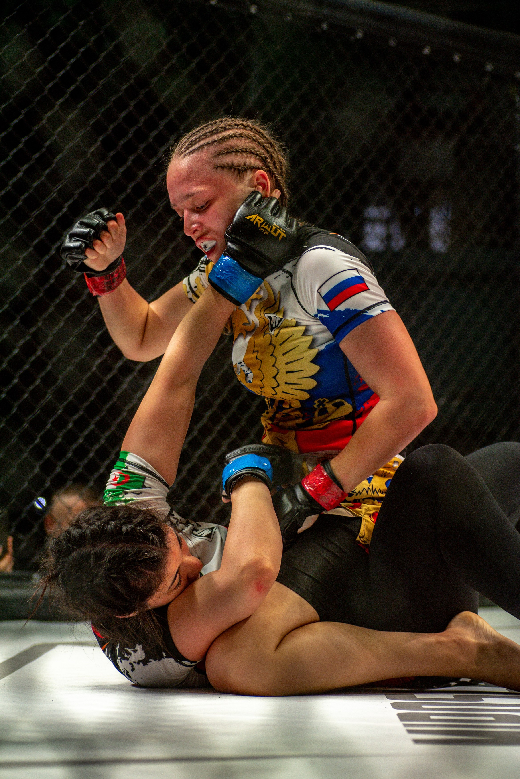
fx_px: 2057
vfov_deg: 21.5
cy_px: 390
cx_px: 260
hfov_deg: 14.4
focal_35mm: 95
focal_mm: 95
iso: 2000
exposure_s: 1/1250
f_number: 4
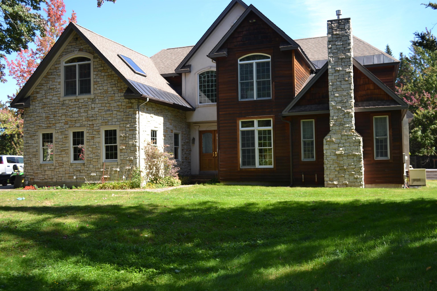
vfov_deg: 36.9
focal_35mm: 36
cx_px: 218
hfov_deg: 53.1
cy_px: 146
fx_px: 437
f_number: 5
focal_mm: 24
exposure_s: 1/200
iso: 100
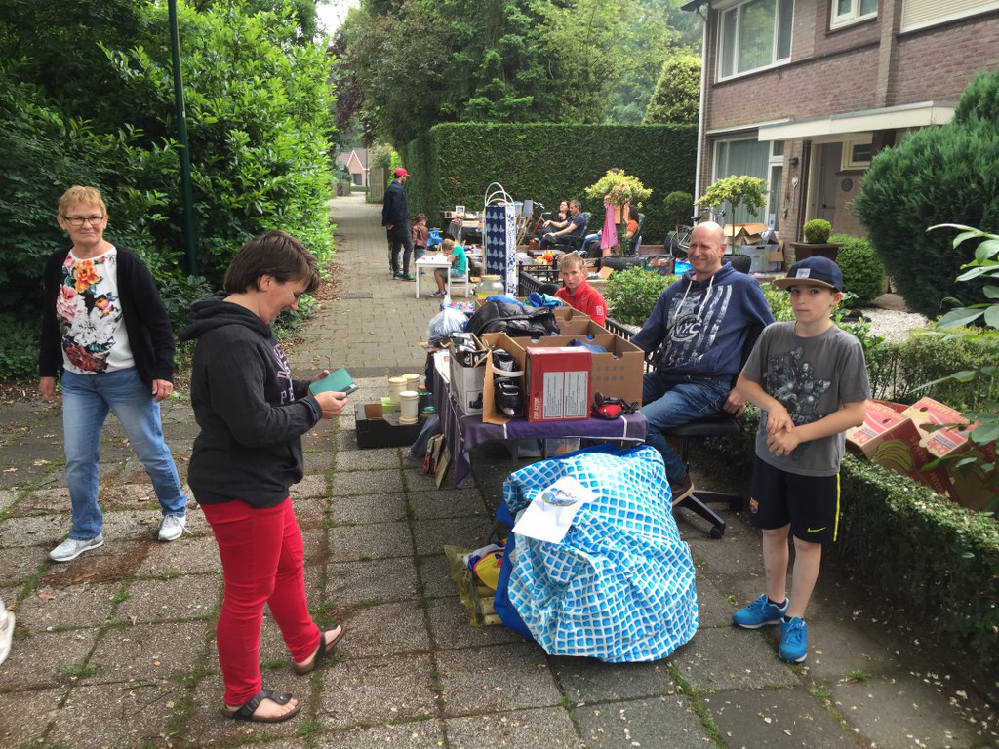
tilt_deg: -11.5
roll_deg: -0.3
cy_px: 374
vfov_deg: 48.2
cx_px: 500
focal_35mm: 29
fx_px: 837
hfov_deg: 61.7
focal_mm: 4.15
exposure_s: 1/133
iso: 32
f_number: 2.2
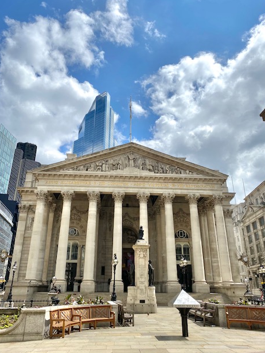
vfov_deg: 65.3
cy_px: 172
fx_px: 276
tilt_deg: +23.8
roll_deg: -1.1
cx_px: 130
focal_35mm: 27
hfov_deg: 51.4
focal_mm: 4.25
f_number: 1.8
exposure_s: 1/7692
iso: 32
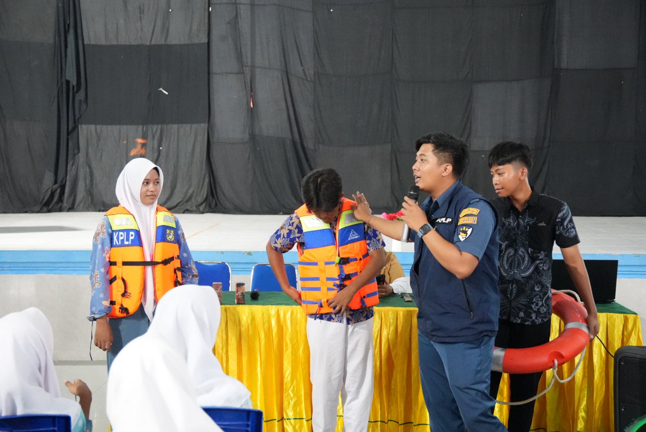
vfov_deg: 27.3
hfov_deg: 39.9
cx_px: 323
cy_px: 216
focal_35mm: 50
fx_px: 889
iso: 5000
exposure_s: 1/60
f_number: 2.8
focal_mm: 33
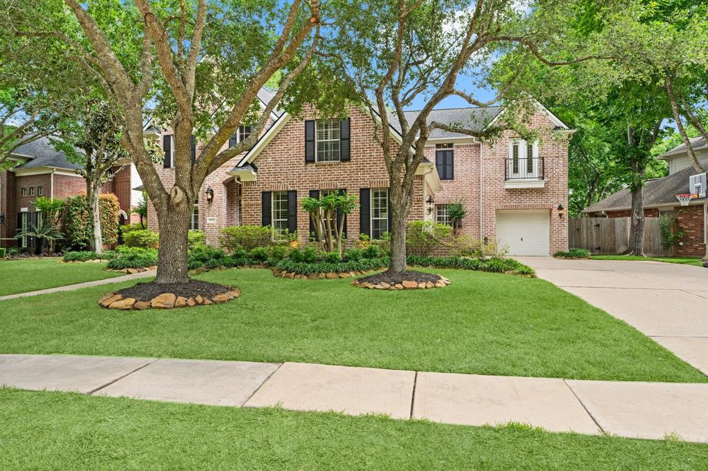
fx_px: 440
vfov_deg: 56.3
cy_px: 236
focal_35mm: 22
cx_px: 354
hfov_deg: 77.6
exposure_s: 1/30
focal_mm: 22.4
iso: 640
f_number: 11
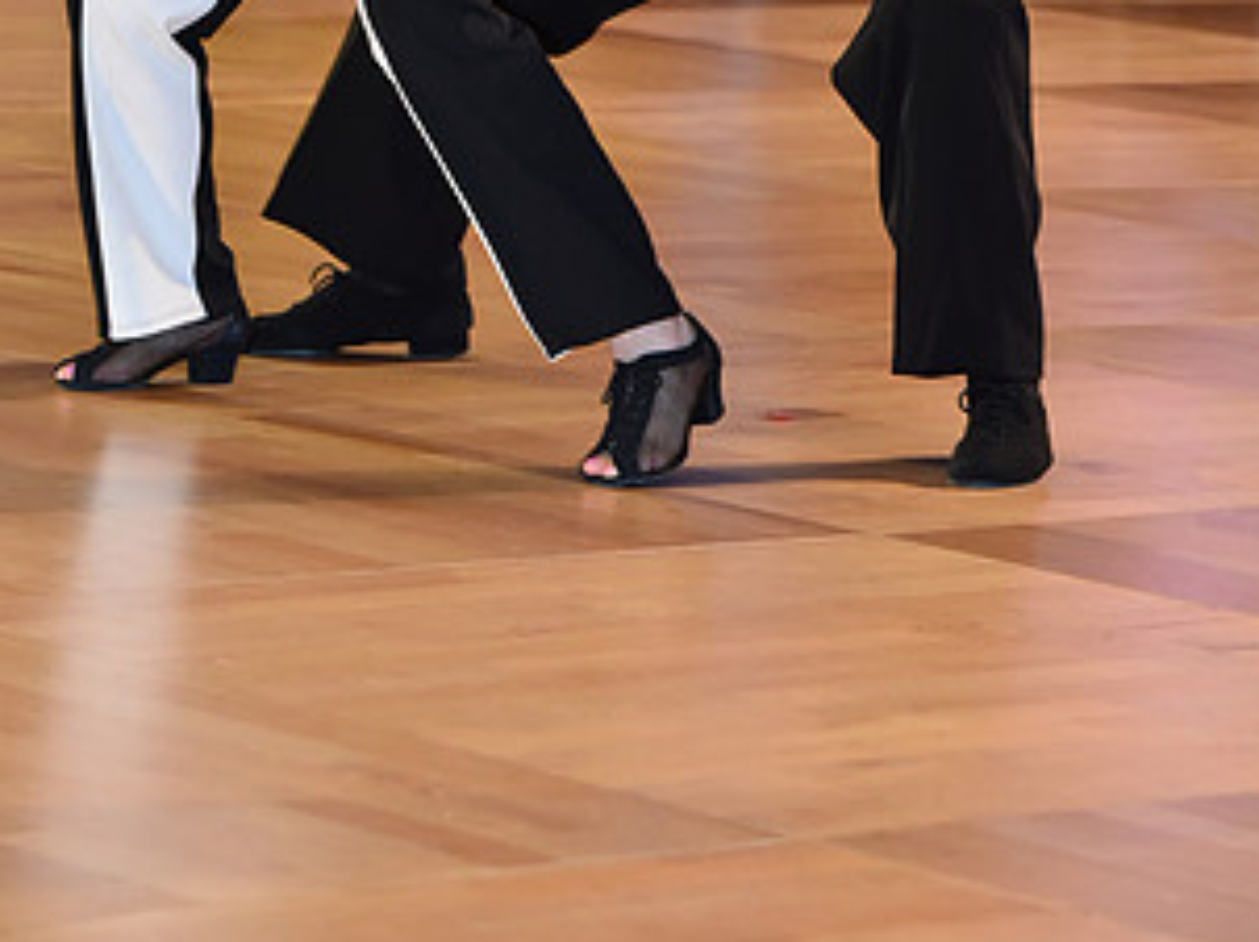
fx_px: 8068
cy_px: -242
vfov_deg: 6.6
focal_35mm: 222
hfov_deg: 8.9
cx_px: 557
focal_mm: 120
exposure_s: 1/250
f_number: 5
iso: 2000
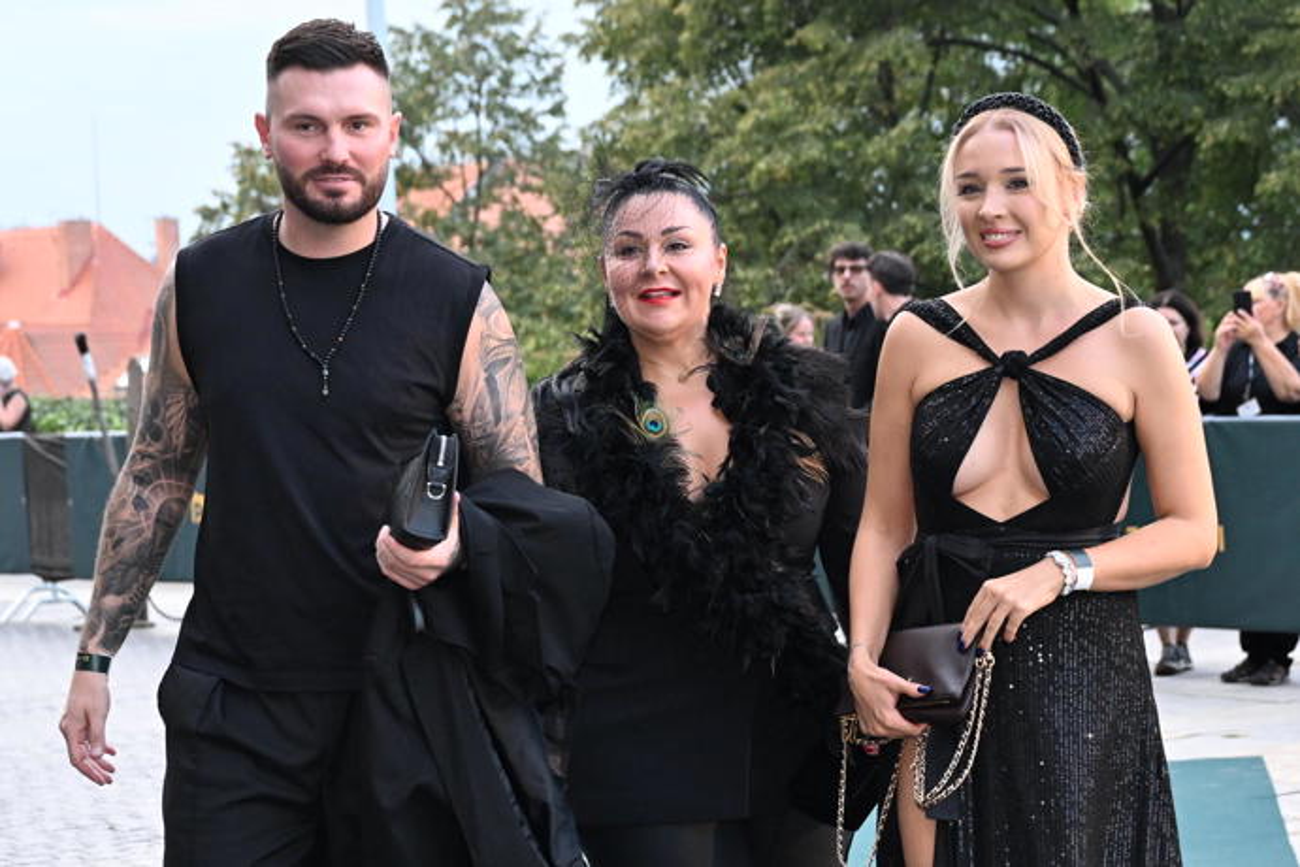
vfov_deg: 26.0
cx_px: 650
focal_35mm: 52
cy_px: 434
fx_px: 1878
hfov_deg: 38.2
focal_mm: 52
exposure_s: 1/500
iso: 2000
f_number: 4.5
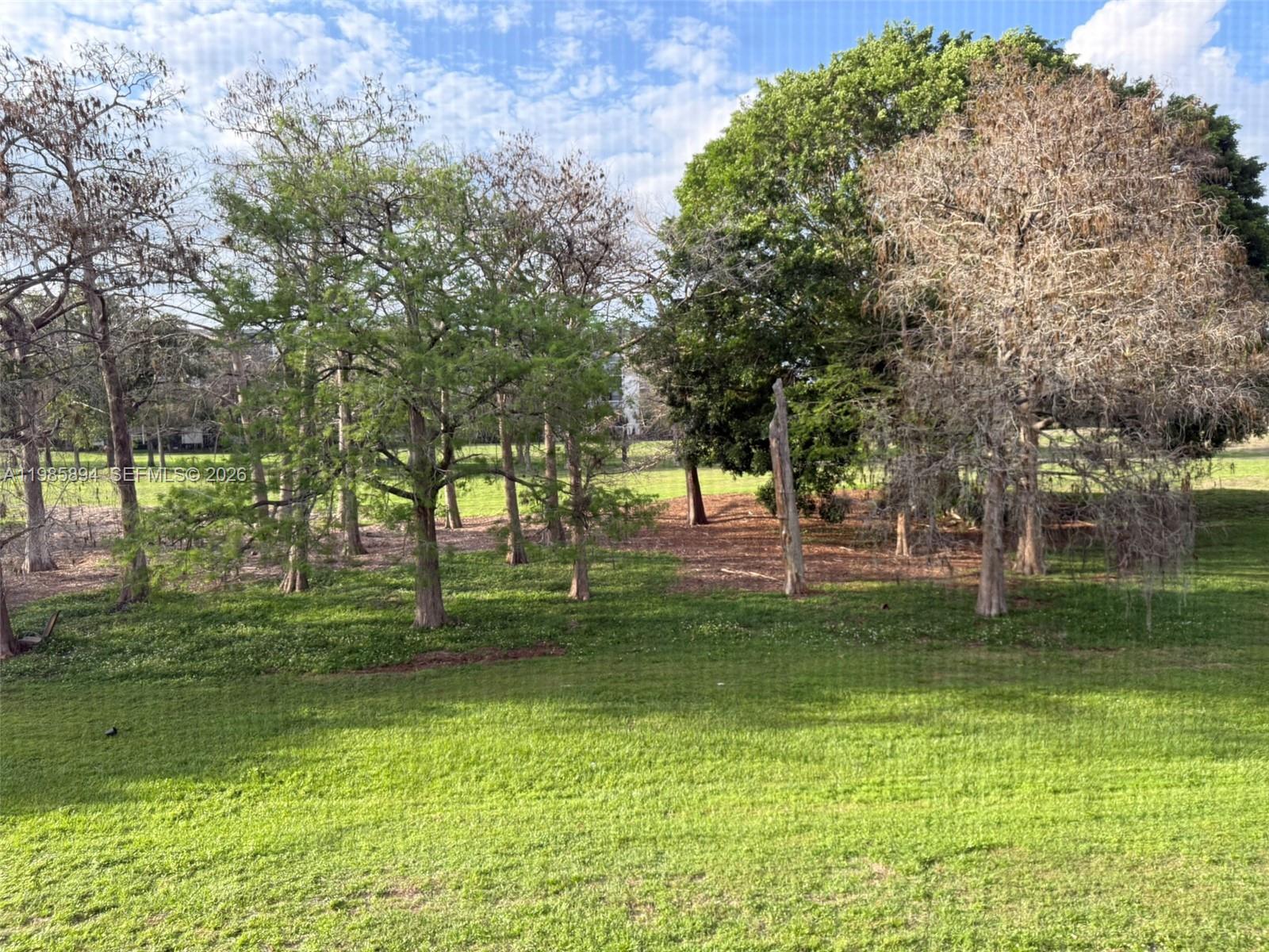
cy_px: 476
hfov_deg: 71.6
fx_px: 880
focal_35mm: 24
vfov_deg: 56.8
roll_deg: +0.4
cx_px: 634
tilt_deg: -3.4
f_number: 1.78
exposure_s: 1/909
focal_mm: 6.76
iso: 100
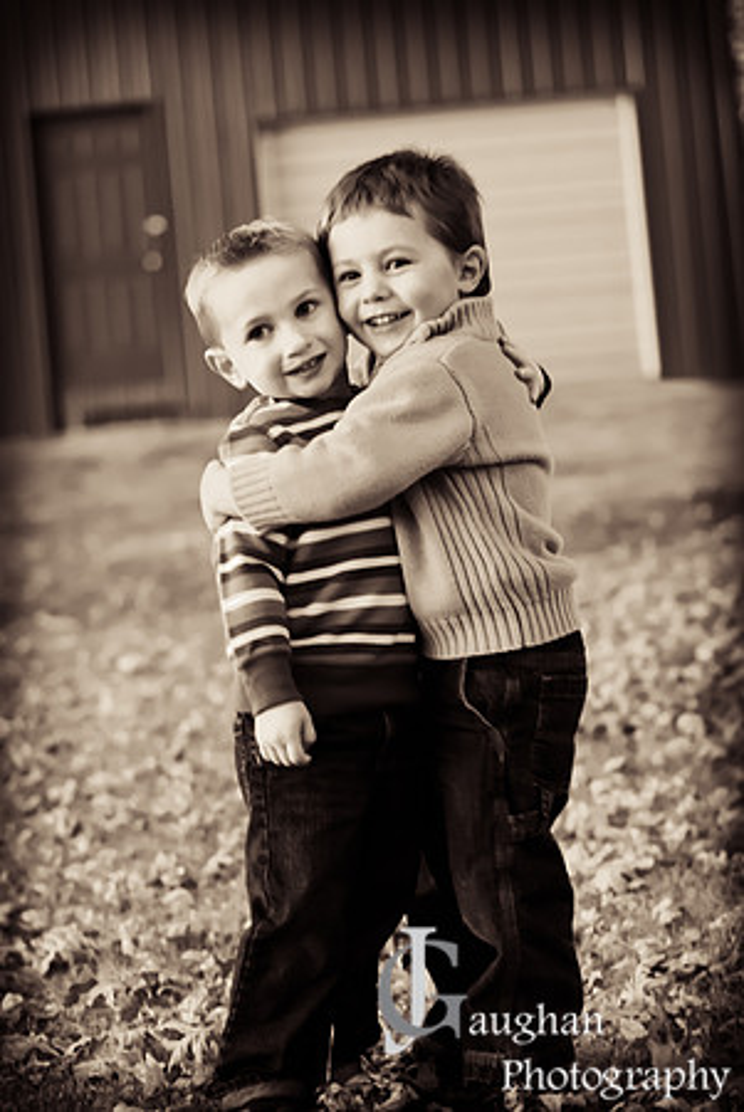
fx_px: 3247
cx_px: 372
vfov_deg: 19.4
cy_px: 556
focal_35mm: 105
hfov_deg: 13.1
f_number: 2.8
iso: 640
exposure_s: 1/40
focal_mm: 70
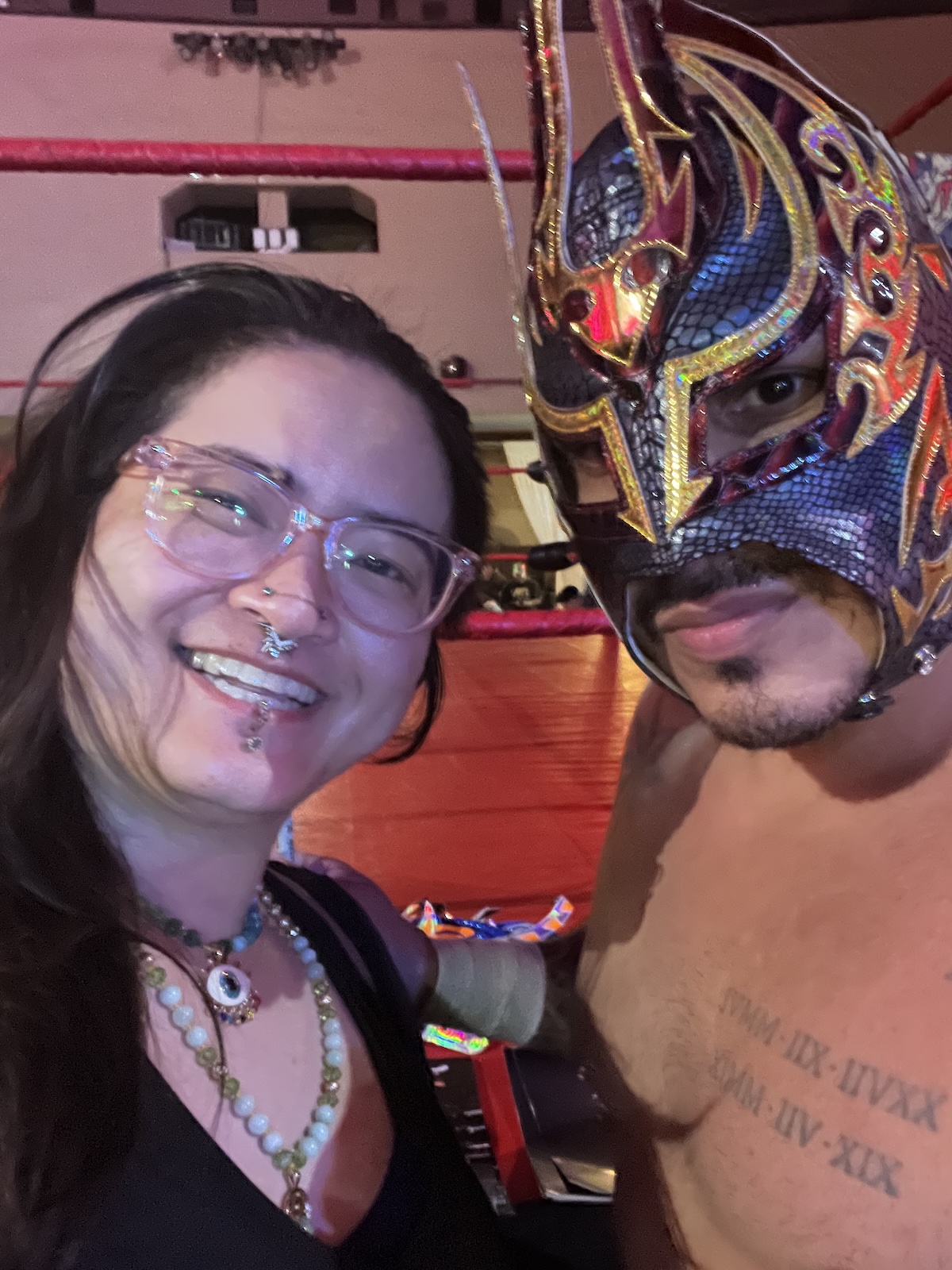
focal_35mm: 30
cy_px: 635
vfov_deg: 60.0
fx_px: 1100
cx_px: 476
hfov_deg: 46.8
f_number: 2.2
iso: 1250
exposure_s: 1/15
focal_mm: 2.71
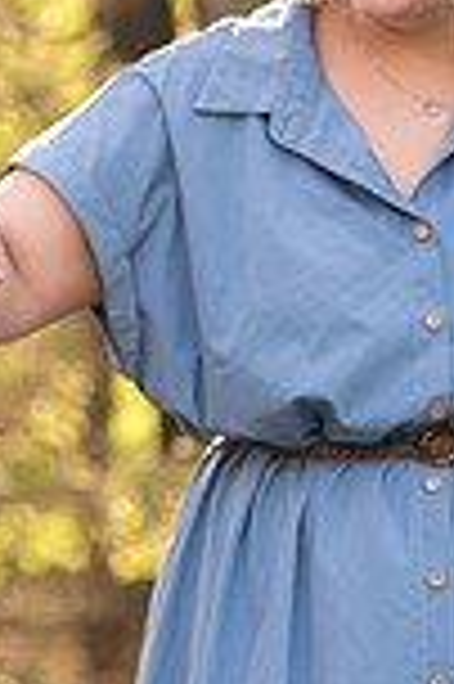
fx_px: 6294
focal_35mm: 332
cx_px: -216
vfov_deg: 6.2
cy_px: 418
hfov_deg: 4.1
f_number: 3.5
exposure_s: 1/500
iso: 400
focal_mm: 112
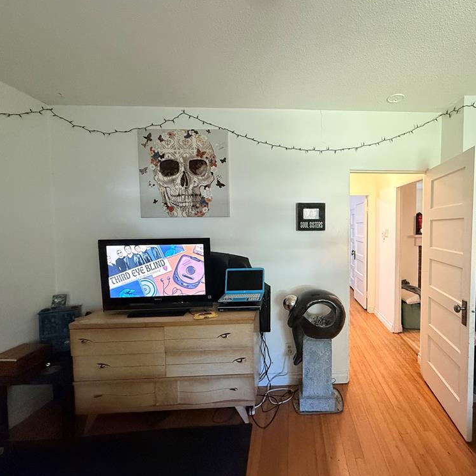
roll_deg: +0.2
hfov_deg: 81.9
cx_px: 305
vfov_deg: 84.0
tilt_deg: -3.0
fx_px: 264
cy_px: 238
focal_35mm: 17
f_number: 2.2
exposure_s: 1/56
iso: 640
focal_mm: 2.22
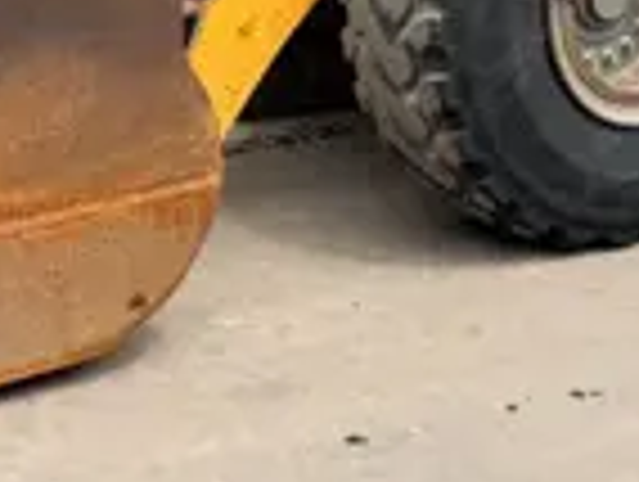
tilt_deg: -4.5
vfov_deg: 17.2
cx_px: 405
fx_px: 1498
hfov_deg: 24.0
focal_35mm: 81
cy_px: -135
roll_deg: +0.1
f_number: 1.78
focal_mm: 6.76
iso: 80
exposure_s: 1/3021
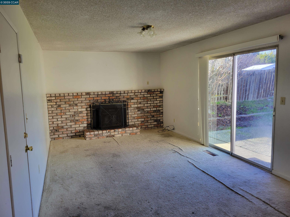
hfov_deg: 67.3
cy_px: 108
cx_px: 145
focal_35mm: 26
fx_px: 218
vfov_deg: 53.1
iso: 50
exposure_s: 1/120
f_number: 1.8
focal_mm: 5.4
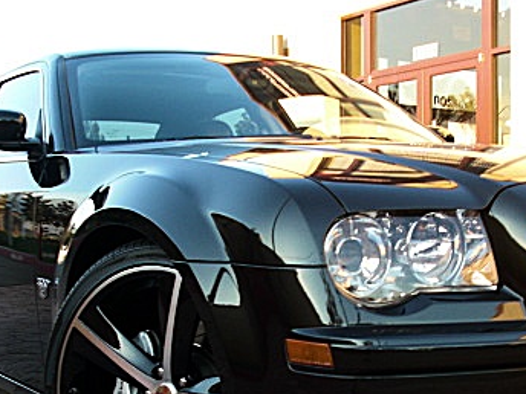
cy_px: 328
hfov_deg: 28.9
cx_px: 323
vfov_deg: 21.6
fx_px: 1018
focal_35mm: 67
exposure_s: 1/80
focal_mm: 6.3
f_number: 2.8
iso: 100
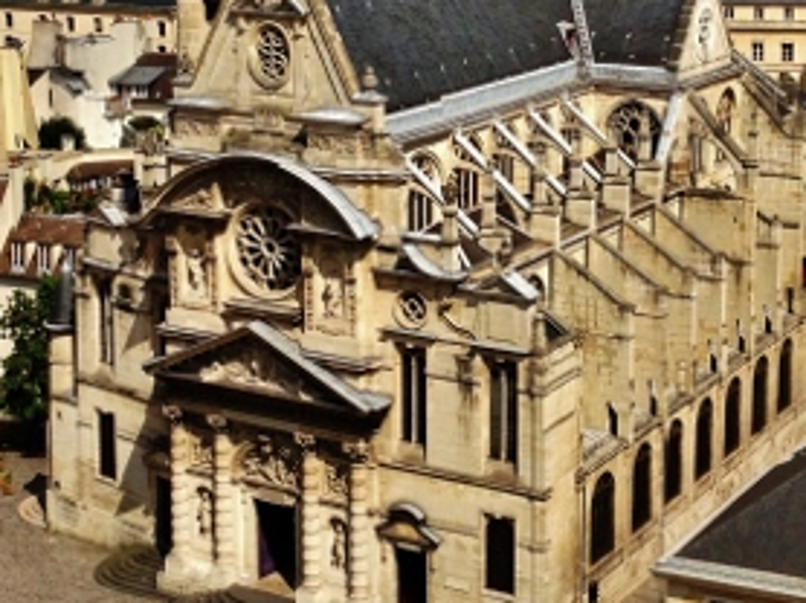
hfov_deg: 20.7
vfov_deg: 15.5
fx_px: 2210
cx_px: 452
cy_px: 183
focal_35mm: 95
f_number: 2.4
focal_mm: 4.13
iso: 50
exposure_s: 1/2358
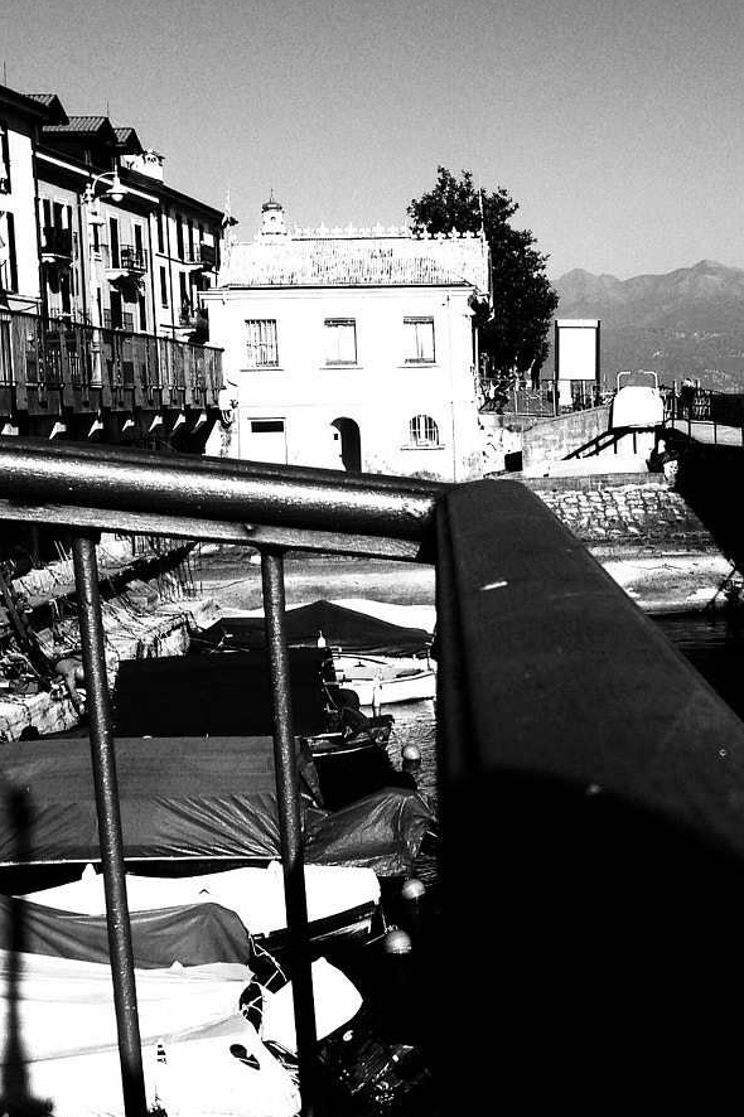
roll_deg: +0.0
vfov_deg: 32.4
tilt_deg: -2.2
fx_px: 1923
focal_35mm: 62
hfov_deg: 21.3
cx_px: 705
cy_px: 551
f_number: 2.4
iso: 50
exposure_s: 1/1748
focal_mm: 4.12
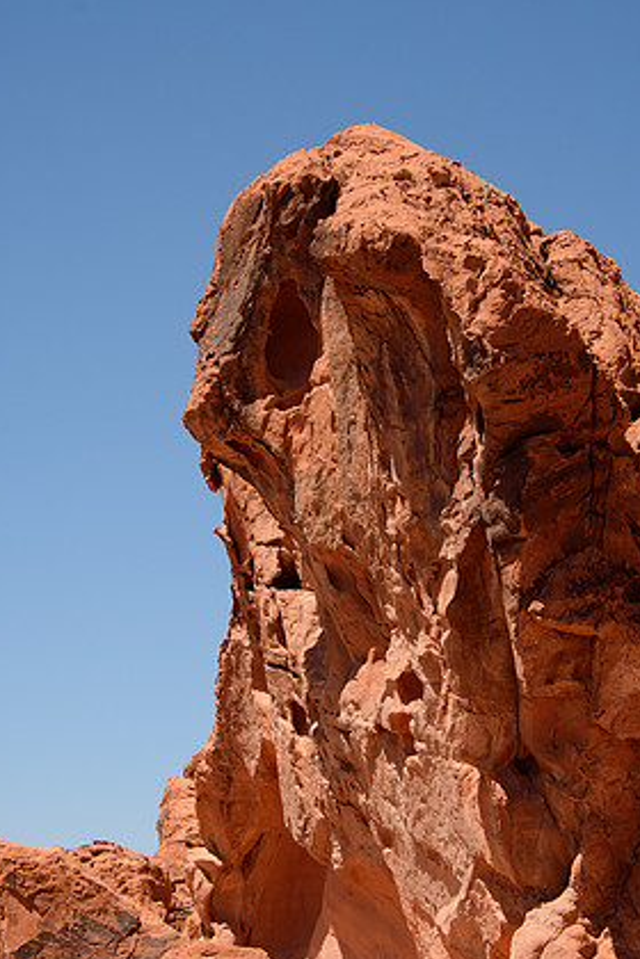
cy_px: 466
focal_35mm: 74
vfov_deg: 27.3
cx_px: 315
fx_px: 1973
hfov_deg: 18.4
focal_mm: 46
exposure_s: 1/200
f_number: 8
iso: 200
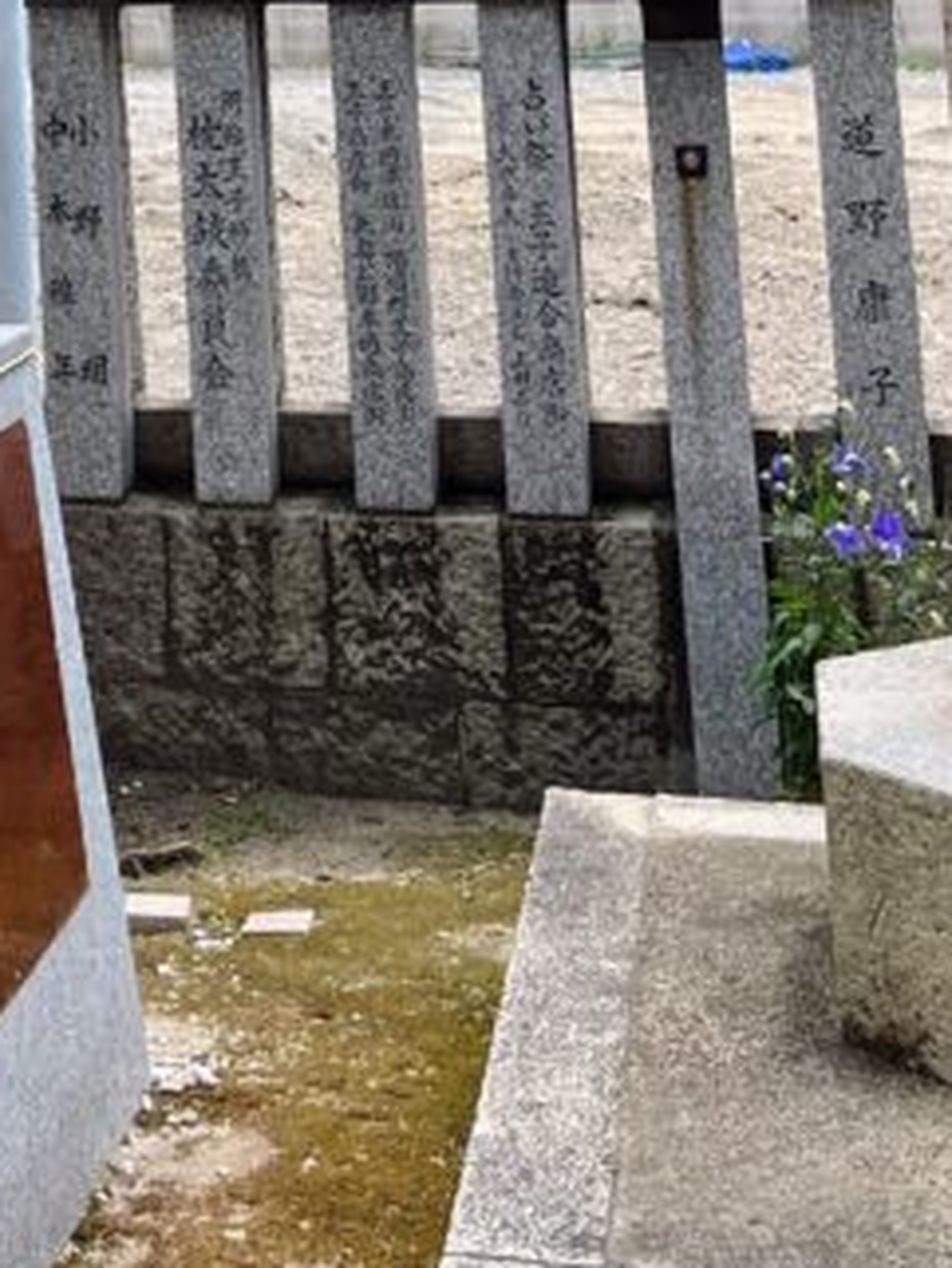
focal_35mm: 83
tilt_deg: +8.6
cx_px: -300
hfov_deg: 16.7
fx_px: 3042
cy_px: -537
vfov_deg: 20.7
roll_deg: +1.2
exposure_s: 1/2137
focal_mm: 5.1
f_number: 1.6
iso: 50
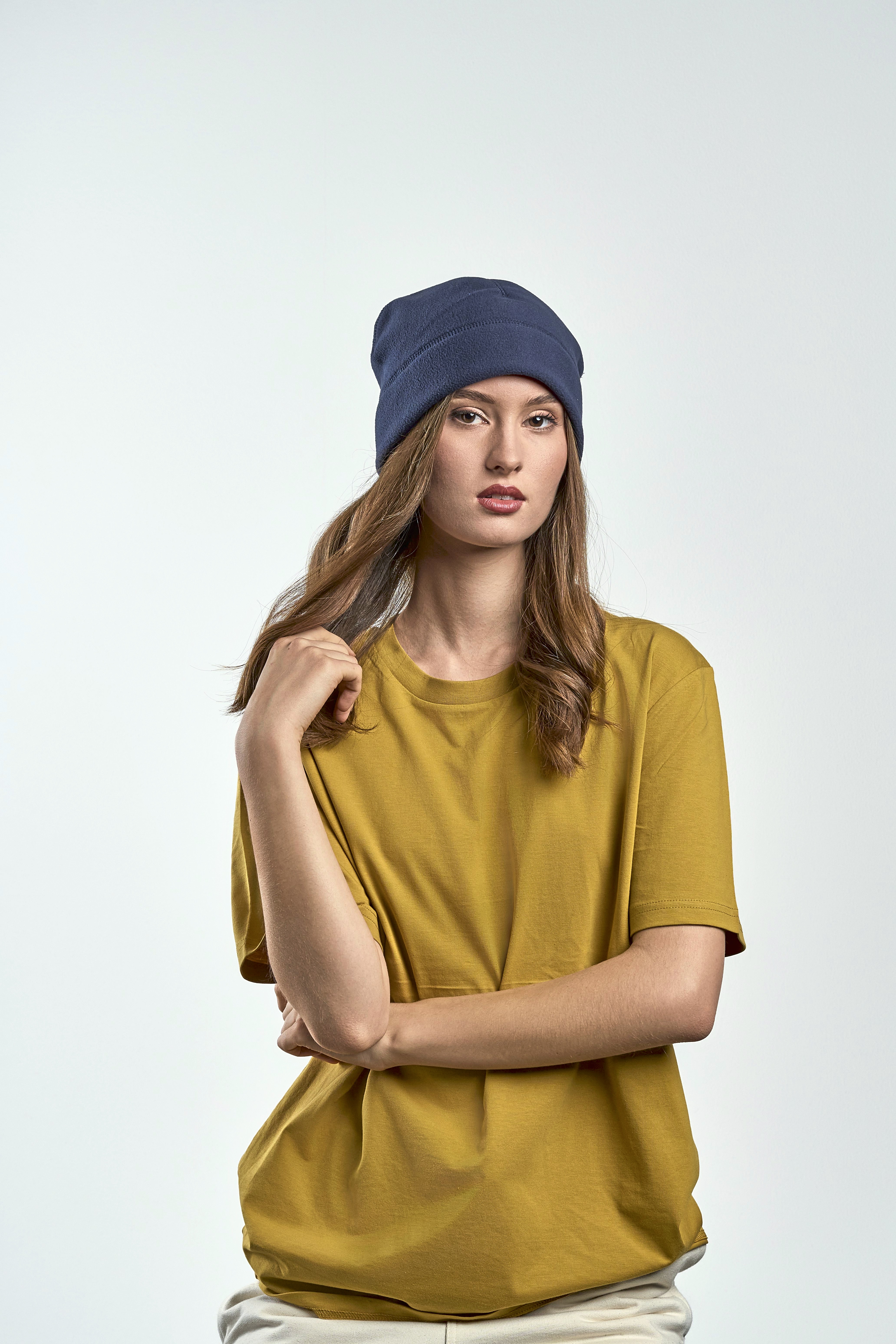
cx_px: 448
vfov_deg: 27.0
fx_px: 2800
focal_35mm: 75
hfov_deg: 18.2
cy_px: 672
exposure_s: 1/160
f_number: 9
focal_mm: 50
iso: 320
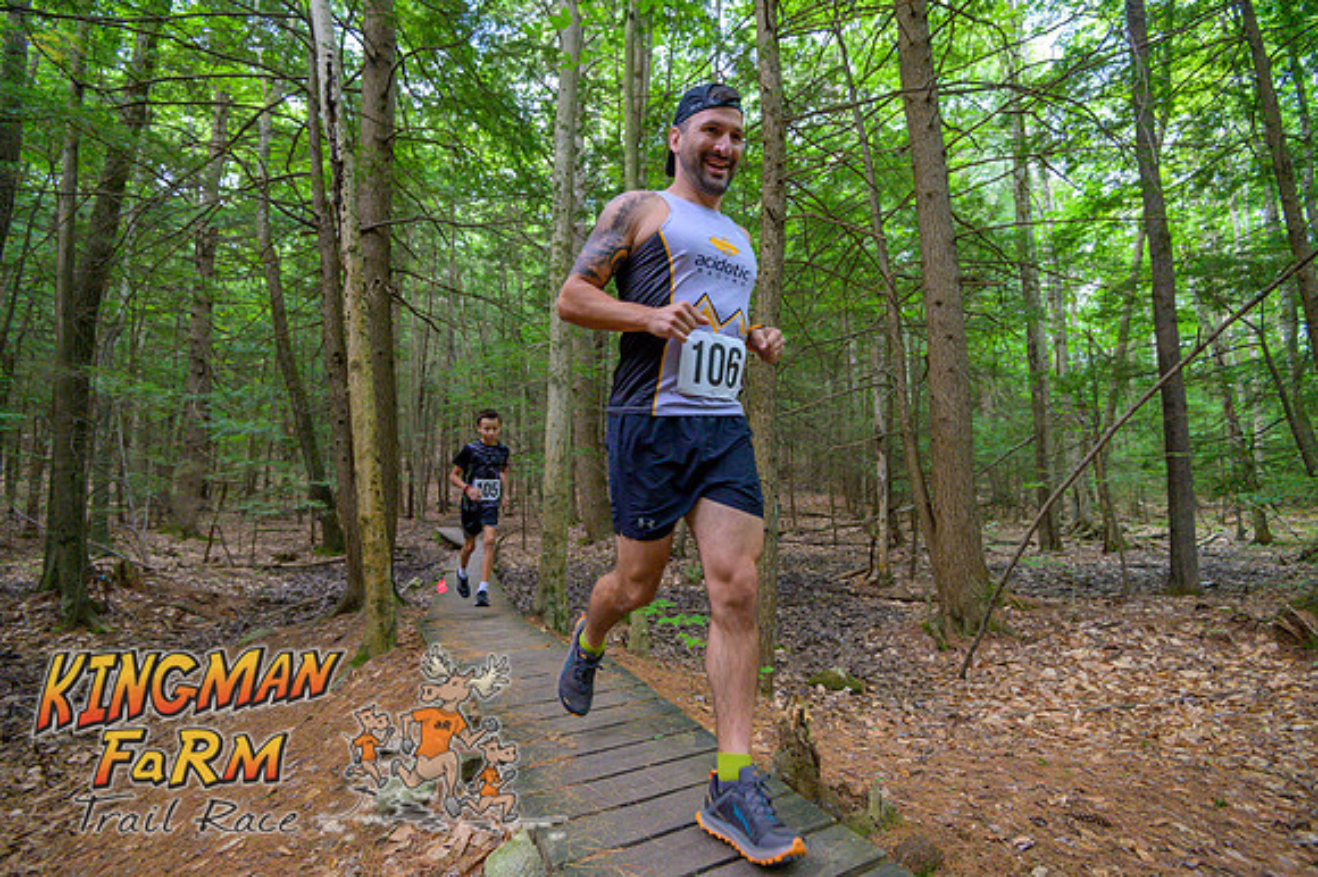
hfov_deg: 93.3
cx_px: 659
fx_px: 622
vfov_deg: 70.4
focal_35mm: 17
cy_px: 438
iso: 5000
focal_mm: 17
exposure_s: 1/250
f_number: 4
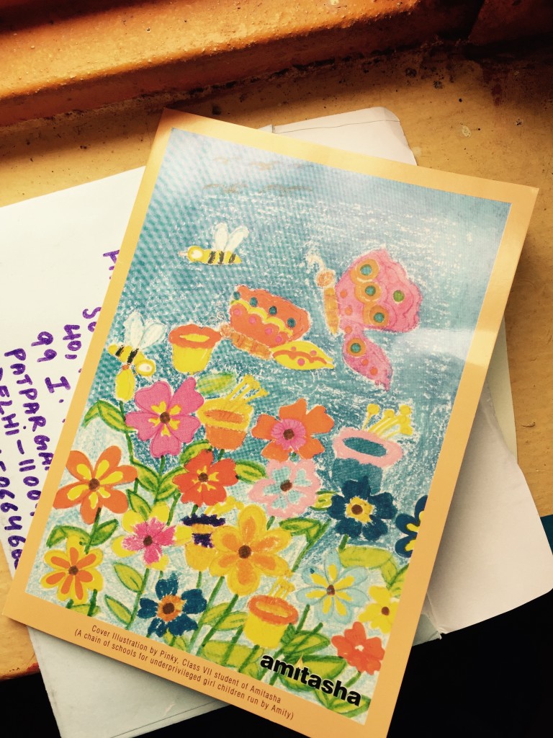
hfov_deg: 48.2
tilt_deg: -83.4
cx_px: 276
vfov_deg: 61.7
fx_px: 618
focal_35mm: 29
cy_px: 369
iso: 40
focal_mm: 4.15
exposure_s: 1/120
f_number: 2.2
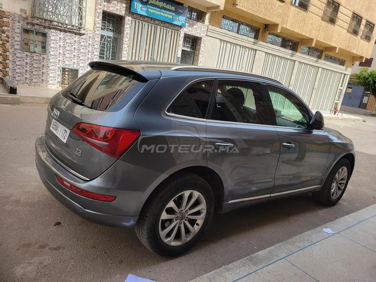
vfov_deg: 53.1
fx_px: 282
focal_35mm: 26
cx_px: 188
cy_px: 141
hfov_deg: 67.3
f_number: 1.8
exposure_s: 1/599
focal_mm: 5.4
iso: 40
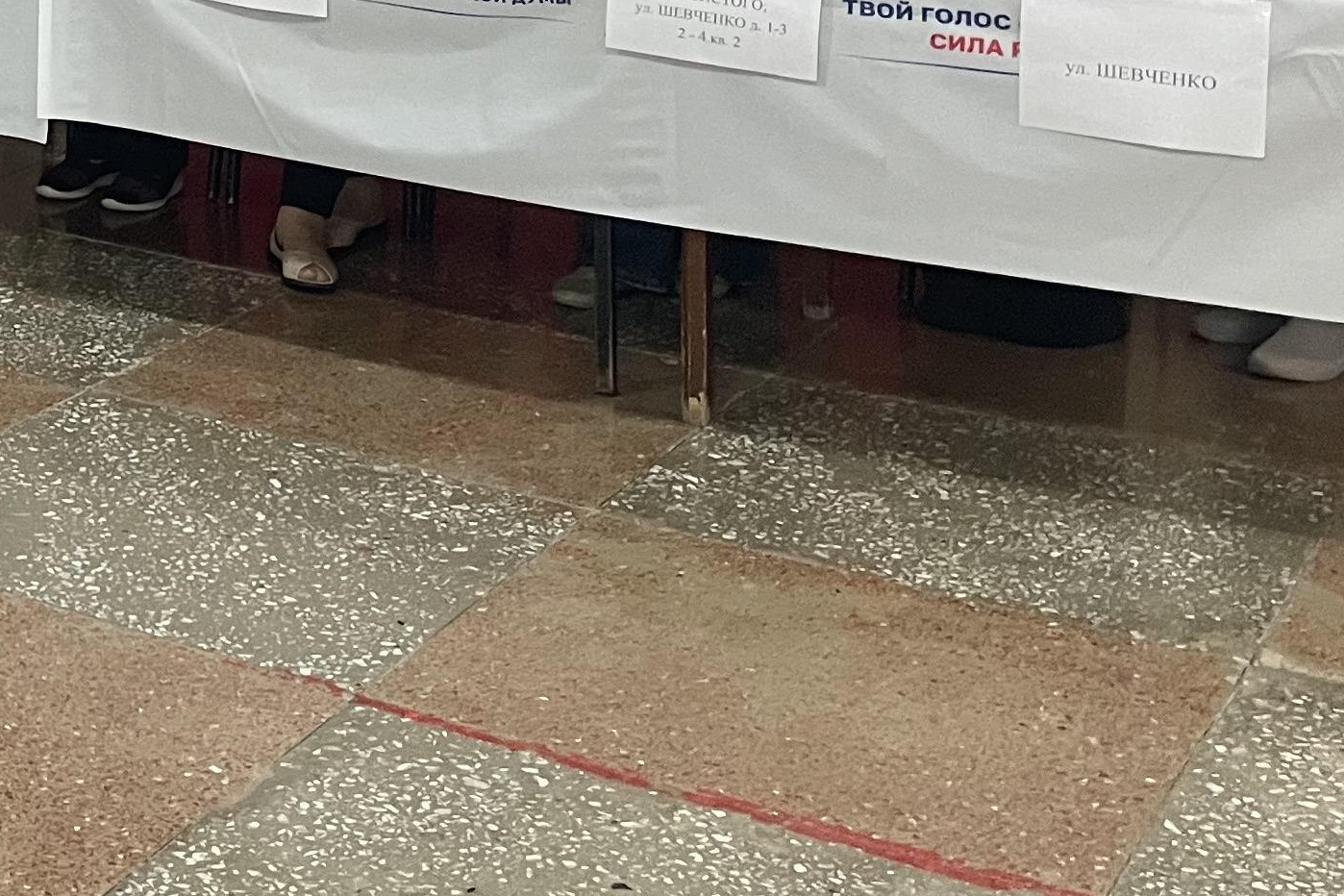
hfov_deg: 23.1
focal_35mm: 78
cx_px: -395
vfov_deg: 16.3
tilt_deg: -3.2
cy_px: -340
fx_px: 2912
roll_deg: +0.7
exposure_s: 1/50
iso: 320
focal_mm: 4.2
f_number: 1.6
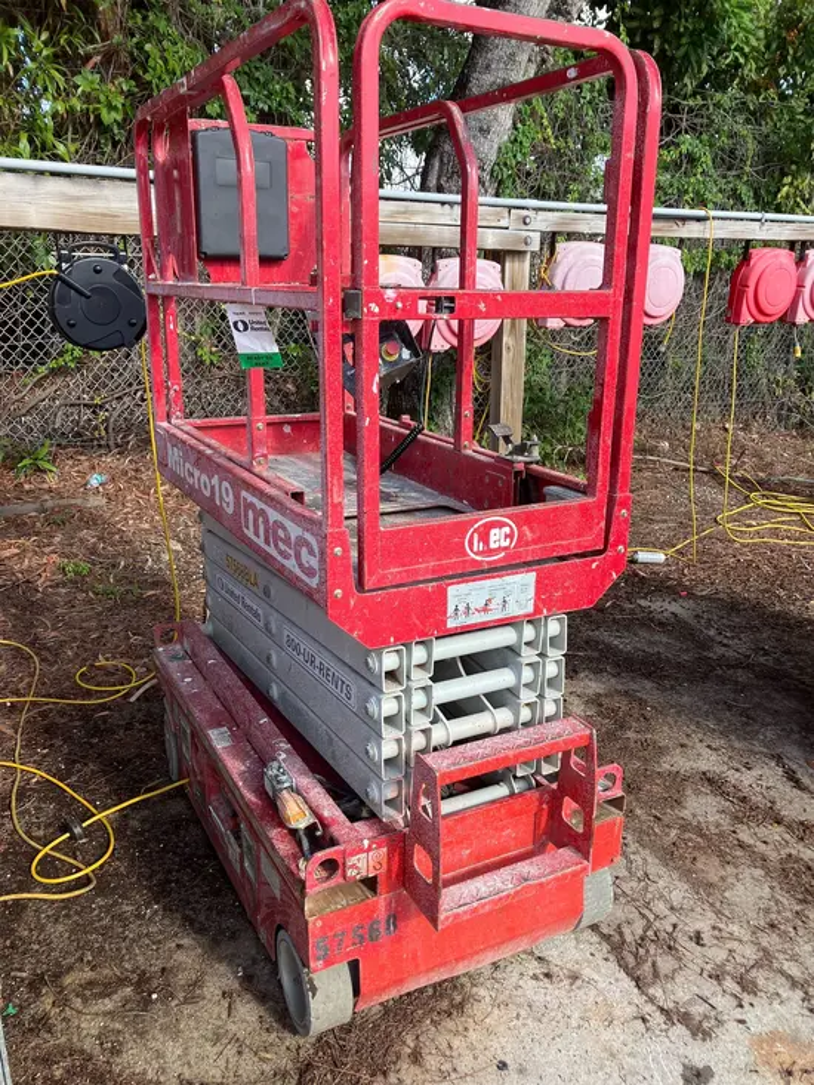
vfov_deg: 63.4
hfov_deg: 49.8
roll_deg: -1.3
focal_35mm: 28
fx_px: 878
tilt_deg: -16.9
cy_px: 542
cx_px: 407
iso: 32
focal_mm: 3.99
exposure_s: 1/398
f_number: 1.8
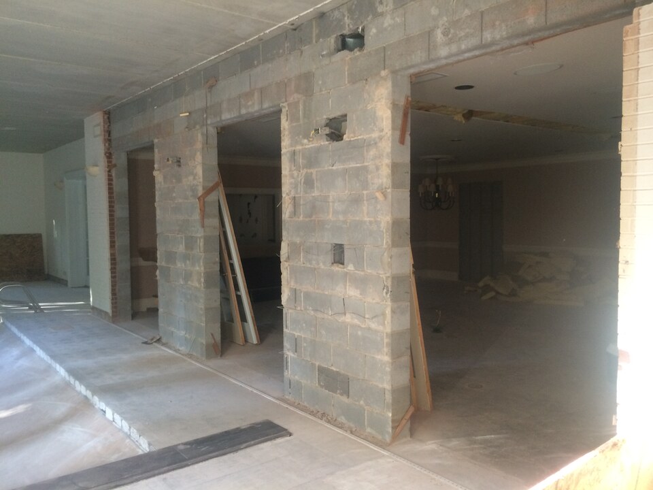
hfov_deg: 61.7
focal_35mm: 29
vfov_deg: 48.2
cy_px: 245
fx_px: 547
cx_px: 326
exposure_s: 1/30
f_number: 2.2
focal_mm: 4.15
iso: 160
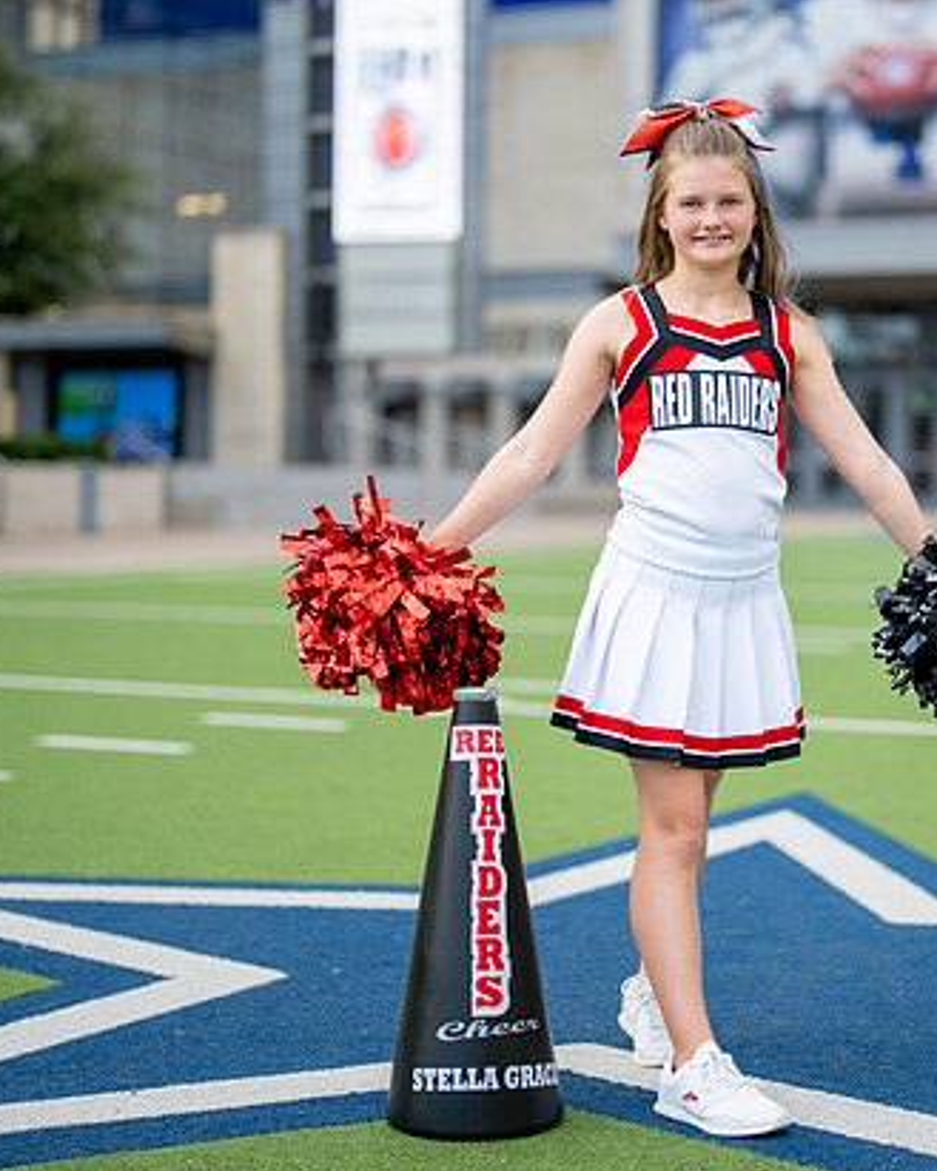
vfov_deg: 23.8
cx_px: 738
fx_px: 2772
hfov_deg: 19.0
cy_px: 539
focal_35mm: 80
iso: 160
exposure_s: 1/1250
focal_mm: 50
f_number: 1.2
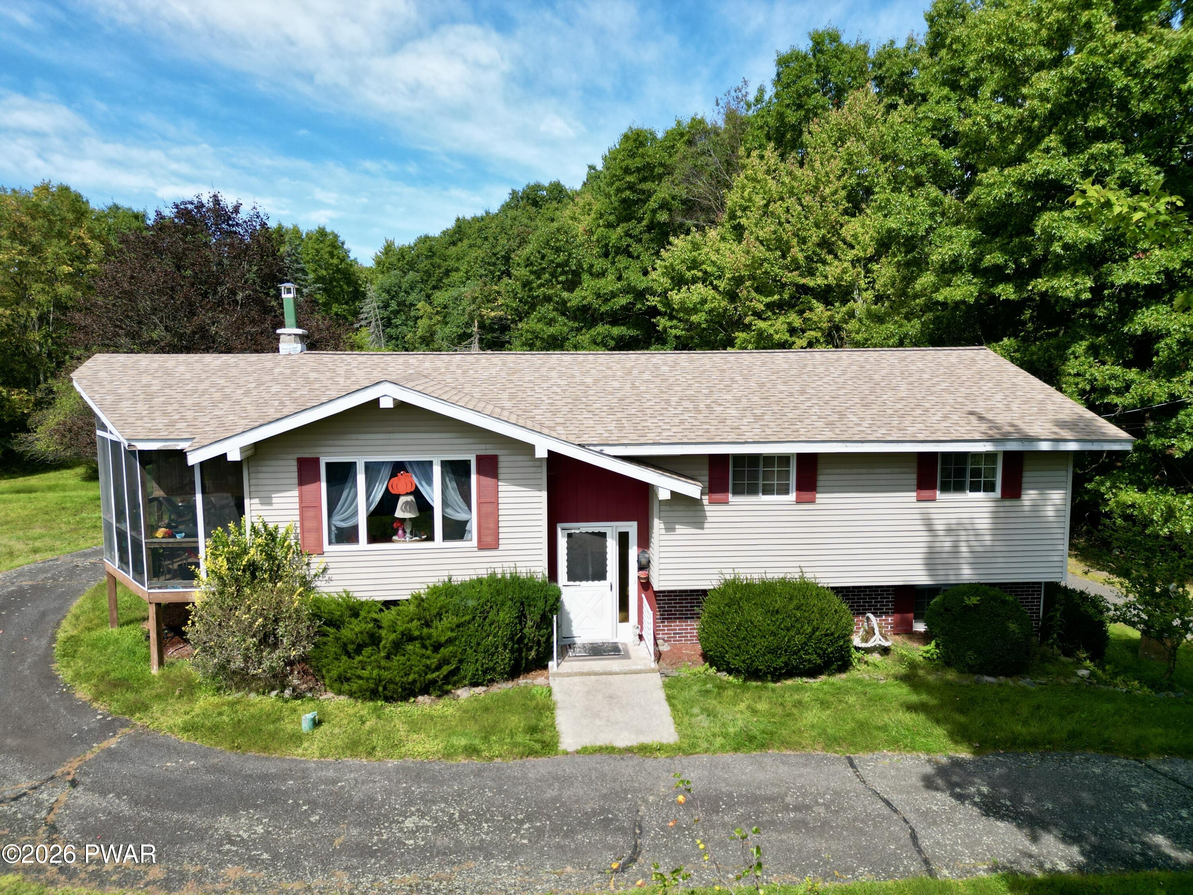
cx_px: 596
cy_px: 448
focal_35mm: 24
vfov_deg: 56.8
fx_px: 827
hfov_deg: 71.6
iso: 120
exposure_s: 1/2000
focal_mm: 6.72
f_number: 1.7
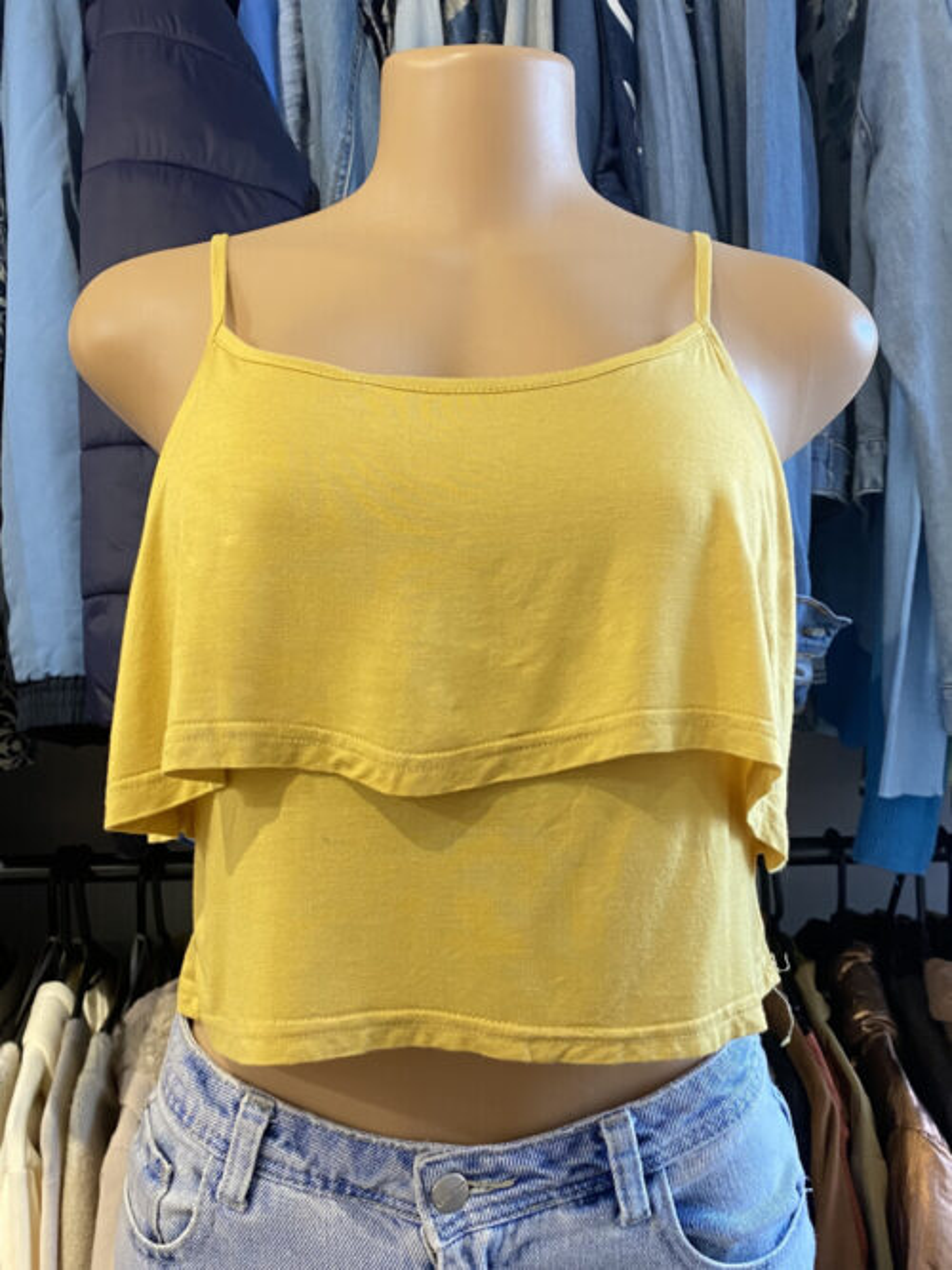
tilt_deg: -1.4
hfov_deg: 53.0
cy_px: 635
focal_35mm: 26
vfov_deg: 67.3
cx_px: 476
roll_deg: +1.7
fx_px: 954
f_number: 1.8
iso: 320
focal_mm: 4.25
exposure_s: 1/50
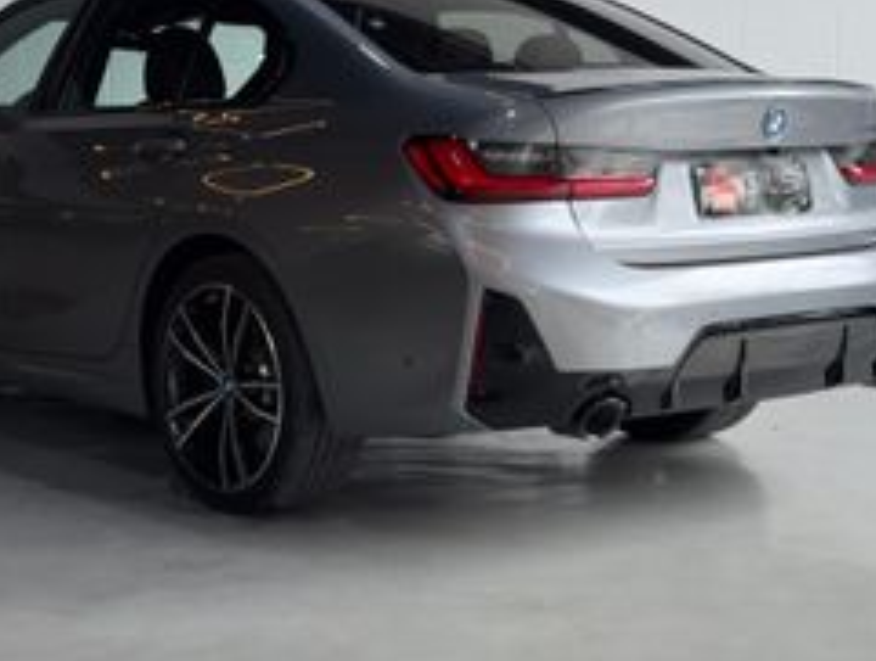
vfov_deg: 30.7
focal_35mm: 47
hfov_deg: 40.2
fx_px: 1192
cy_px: 201
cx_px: 350
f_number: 1.78
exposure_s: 1/427
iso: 100
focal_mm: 6.76
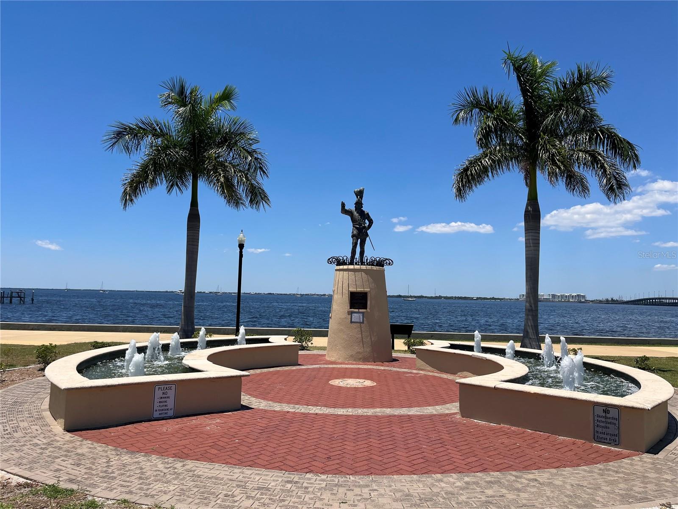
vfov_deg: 53.1
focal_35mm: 26
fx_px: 509
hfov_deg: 67.3
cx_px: 339
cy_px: 254
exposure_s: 1/5319
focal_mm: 5.1
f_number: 1.6
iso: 50
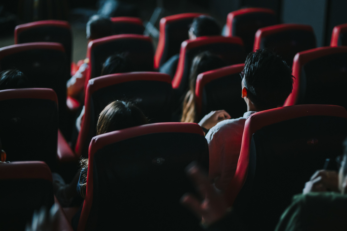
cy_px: 116
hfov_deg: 23.9
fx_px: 819
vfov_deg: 16.0
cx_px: 174
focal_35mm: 85
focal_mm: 85
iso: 4000
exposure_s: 1/125
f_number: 1.4
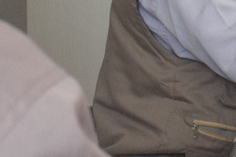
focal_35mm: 329
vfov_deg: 4.1
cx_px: 419
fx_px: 2153
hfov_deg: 6.2
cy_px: -87
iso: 800
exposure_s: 1/80
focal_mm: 29
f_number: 8
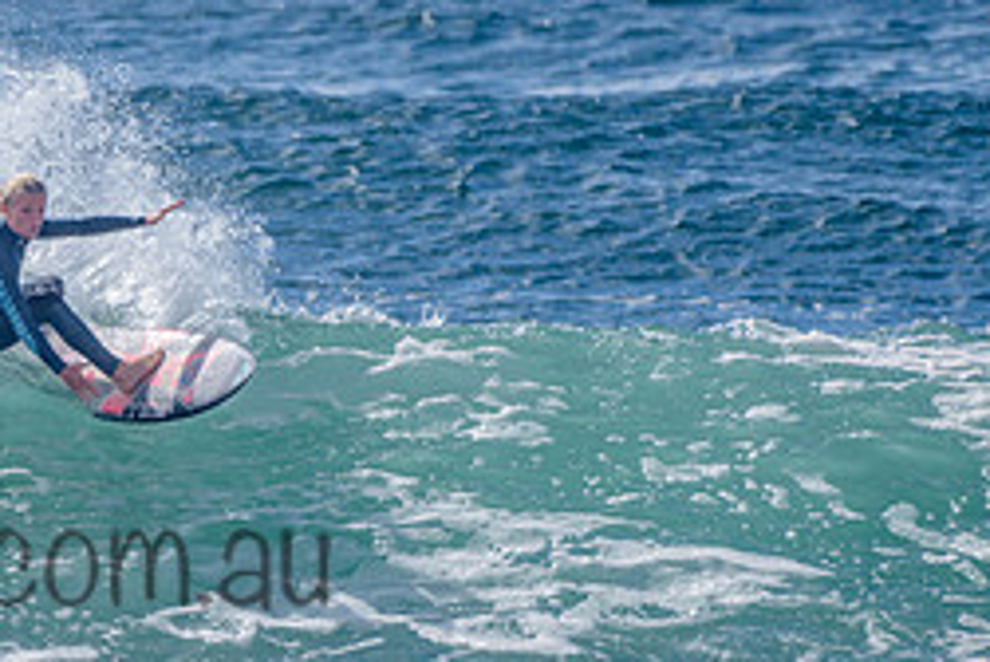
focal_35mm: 1413
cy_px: 343
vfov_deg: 1.0
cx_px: 1
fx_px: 38902
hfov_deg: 1.5
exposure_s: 1/2000
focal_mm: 500
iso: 90
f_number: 5.6
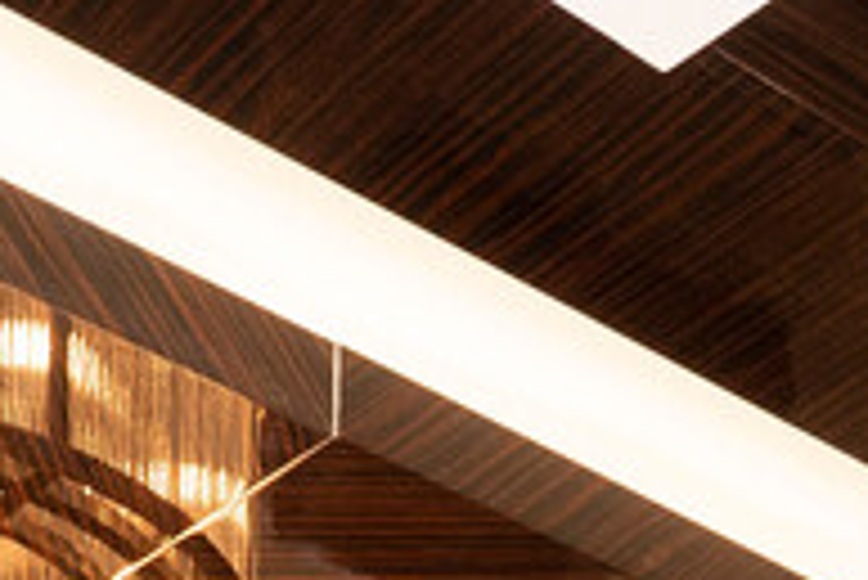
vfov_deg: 7.7
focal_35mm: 135
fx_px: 3257
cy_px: 2165
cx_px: 805
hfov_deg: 15.0
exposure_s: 1/60
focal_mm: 18
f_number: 9
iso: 2000
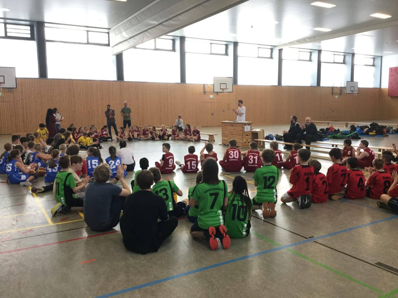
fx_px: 356
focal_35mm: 31
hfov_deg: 58.4
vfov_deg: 45.4
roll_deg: -0.4
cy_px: 149
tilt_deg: -6.9
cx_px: 199
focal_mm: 3.3
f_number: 2.4
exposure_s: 1/33
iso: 50
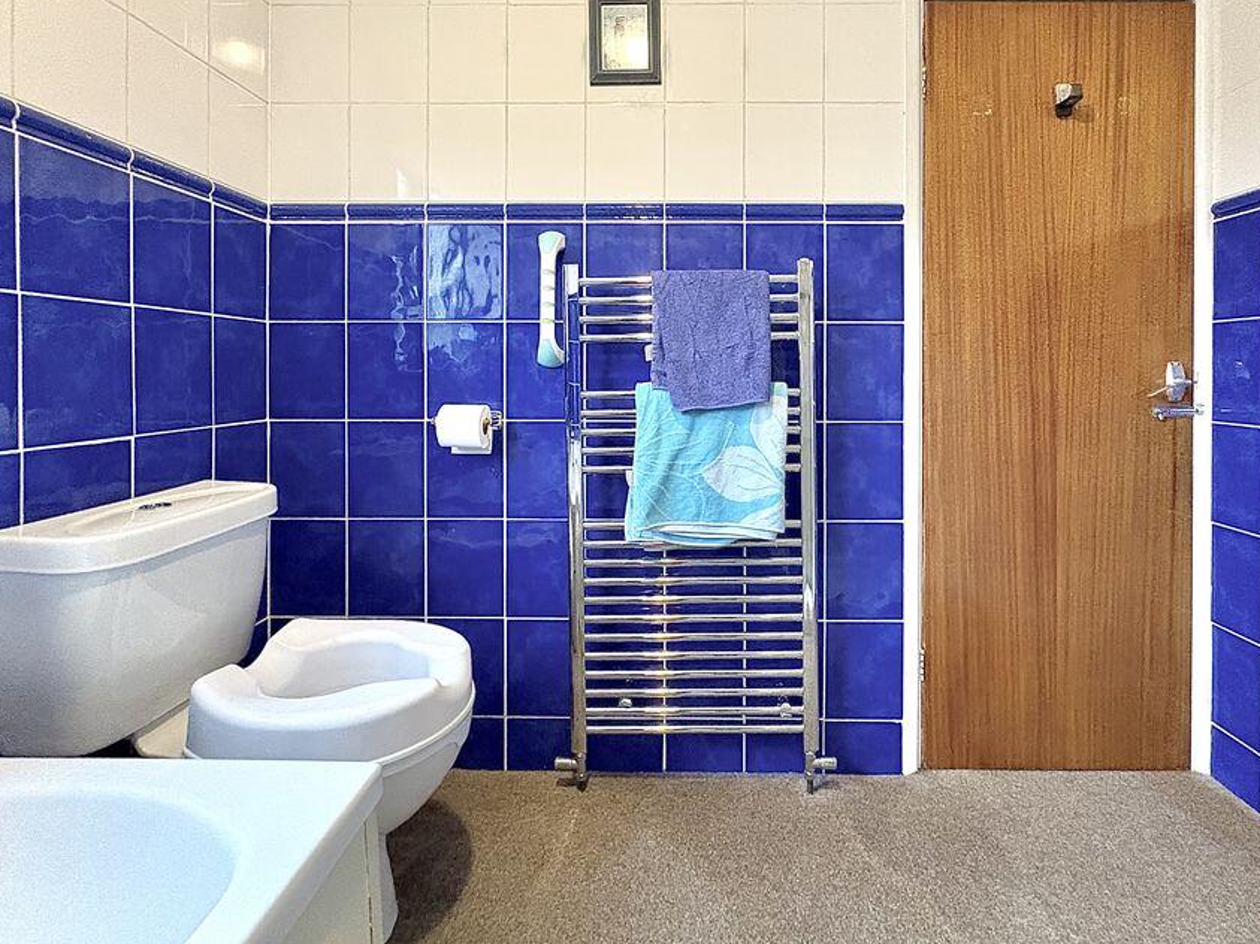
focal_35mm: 17
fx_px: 619
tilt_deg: +0.0
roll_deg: +0.2
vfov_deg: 73.8
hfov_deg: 90.9
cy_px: 373
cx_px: 671
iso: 1000
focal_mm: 2.22
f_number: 2.2
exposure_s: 1/50
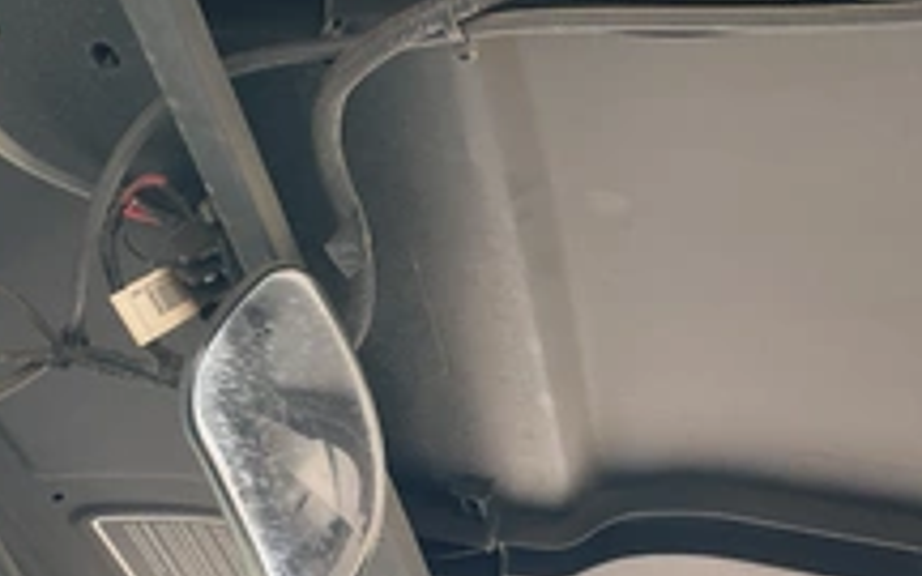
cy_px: 397
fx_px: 1432
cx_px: 346
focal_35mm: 57
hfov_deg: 35.5
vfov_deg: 22.6
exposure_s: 1/122
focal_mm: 3
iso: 50
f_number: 1.8
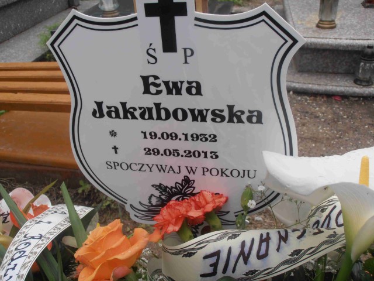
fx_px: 400
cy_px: 140
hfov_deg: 50.1
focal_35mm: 37
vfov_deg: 38.7
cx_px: 187
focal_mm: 6.61
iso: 80
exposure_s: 1/250
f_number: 3.9
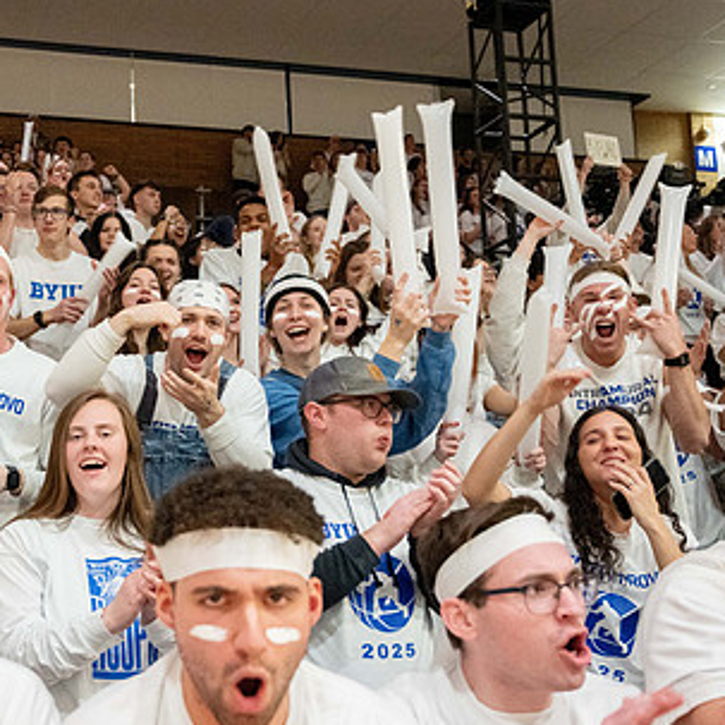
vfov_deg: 32.8
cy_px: 377
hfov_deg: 32.1
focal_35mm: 52
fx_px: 1232
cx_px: 172
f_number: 4
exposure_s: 1/320
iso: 10000
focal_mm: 32
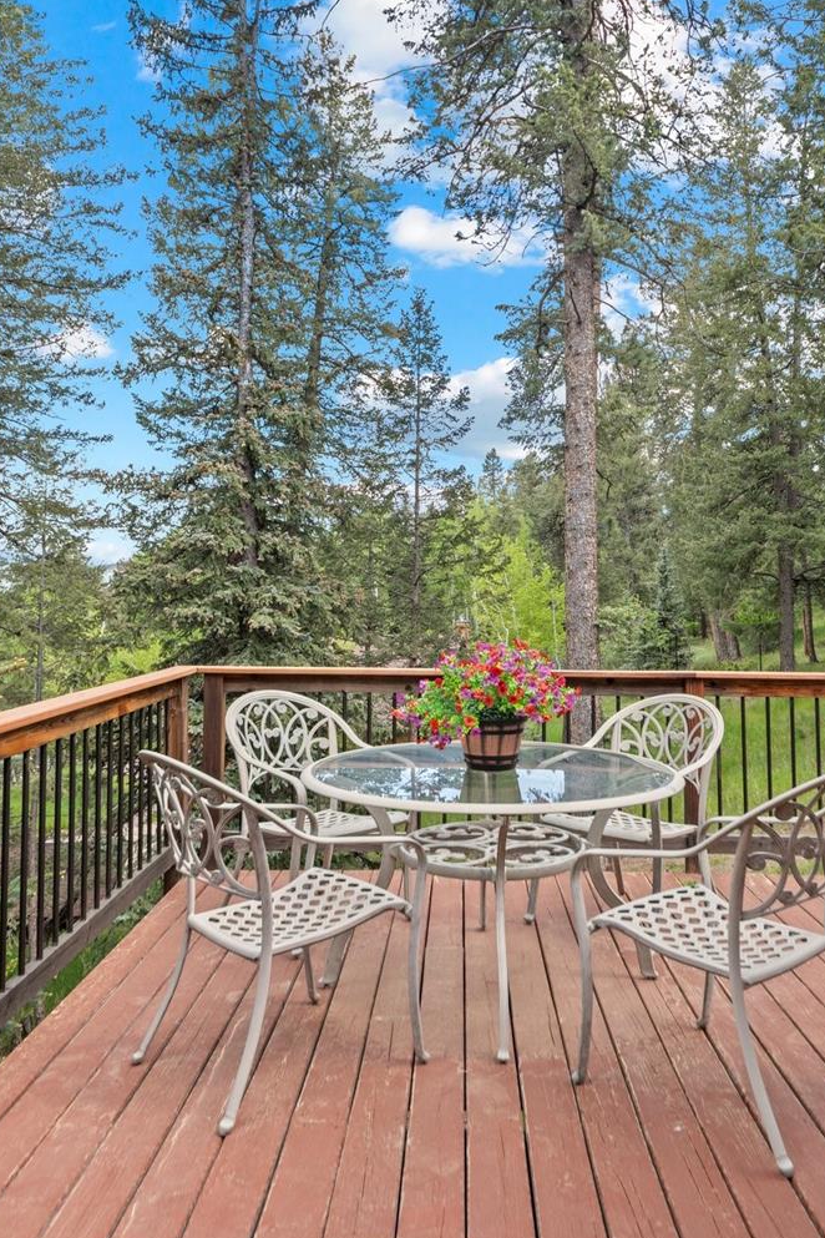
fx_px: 997
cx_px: 485
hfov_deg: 44.8
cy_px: 559
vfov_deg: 63.5
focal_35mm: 29
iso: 400
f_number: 9
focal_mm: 24
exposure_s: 1/60
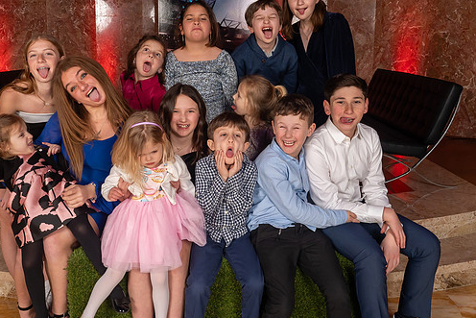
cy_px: 124
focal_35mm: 38
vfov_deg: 34.9
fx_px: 503
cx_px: 217
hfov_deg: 50.6
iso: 1250
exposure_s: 1/200
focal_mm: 18
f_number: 10
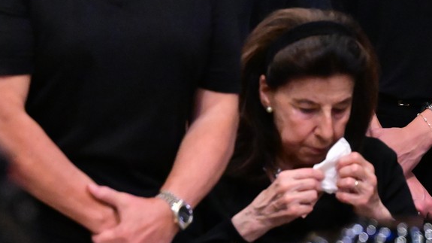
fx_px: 7512
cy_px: -53
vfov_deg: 1.8
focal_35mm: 656
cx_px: 289
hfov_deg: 3.3
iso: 10000
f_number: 4.5
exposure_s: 1/250
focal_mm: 200
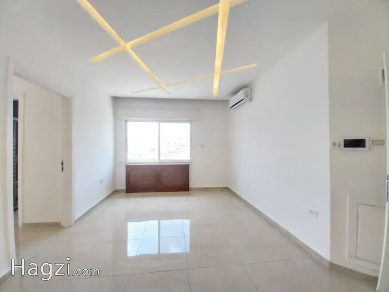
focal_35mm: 13
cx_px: 194
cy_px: 146
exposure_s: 1/100
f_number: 2.2
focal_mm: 1.3
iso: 100
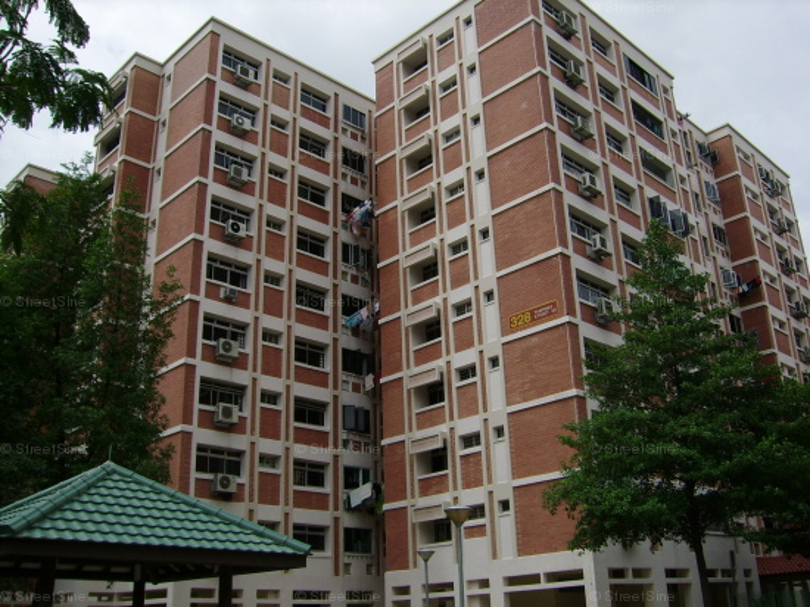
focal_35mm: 35
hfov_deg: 52.6
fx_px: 819
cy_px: 304
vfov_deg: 40.7
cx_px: 405
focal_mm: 5.95
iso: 50
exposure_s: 1/706
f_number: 5.8
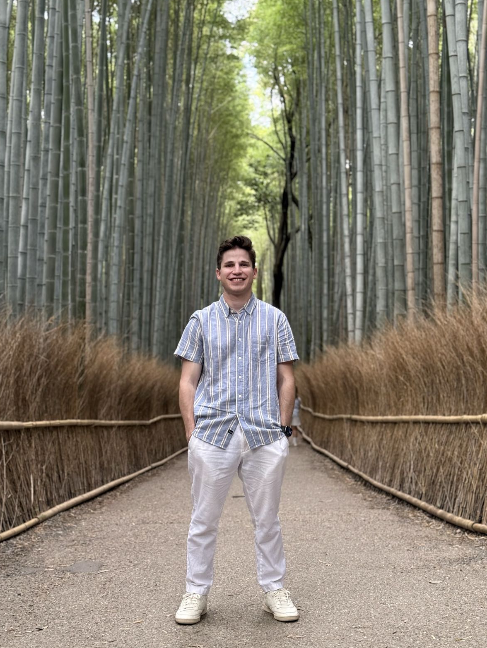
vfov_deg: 38.9
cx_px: 243
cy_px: 325
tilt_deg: +1.1
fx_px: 919
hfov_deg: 29.7
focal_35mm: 49
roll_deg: -0.5
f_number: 1.78
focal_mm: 6.76
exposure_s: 1/60
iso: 250
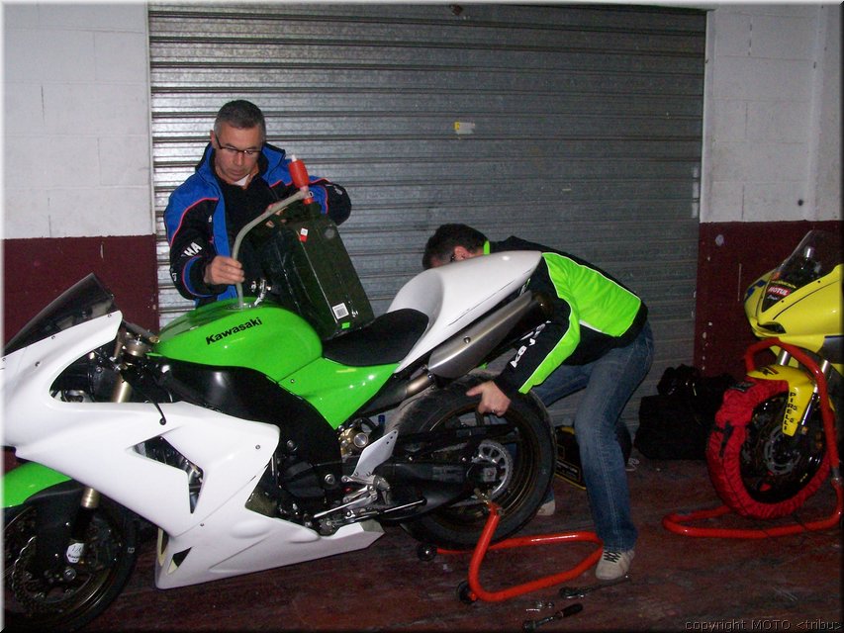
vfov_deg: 37.7
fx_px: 927
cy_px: 316
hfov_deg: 49.0
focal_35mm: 38
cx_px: 422
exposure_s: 1/50
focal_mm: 6.3
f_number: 7.1
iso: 400
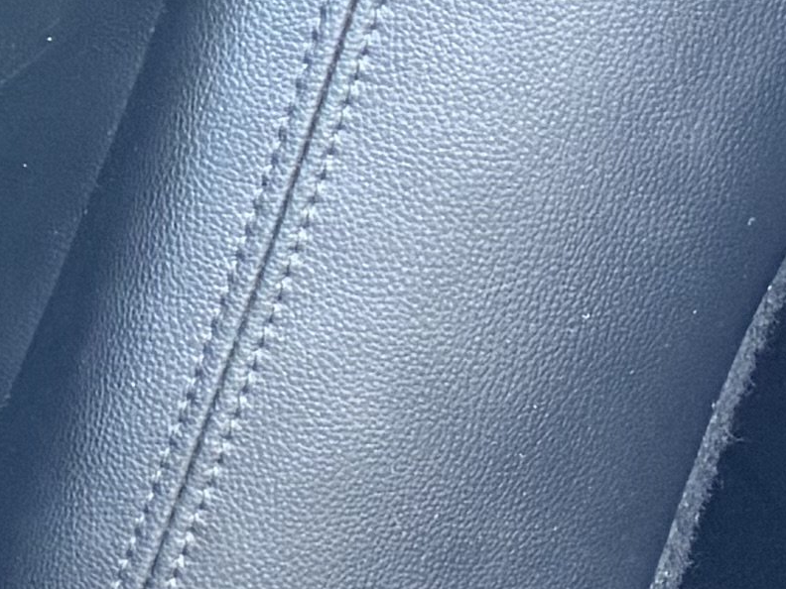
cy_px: -213
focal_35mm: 173
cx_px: -1457
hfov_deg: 9.4
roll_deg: +7.7
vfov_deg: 8.4
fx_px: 3928
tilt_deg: -23.7
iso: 400
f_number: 1.78
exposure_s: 1/60
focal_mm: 6.76
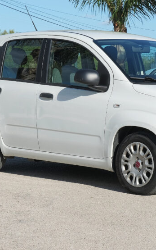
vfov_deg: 16.3
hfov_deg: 10.2
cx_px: 120
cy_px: 112
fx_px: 870
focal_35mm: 128
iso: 160
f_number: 9
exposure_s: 1/250
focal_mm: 45
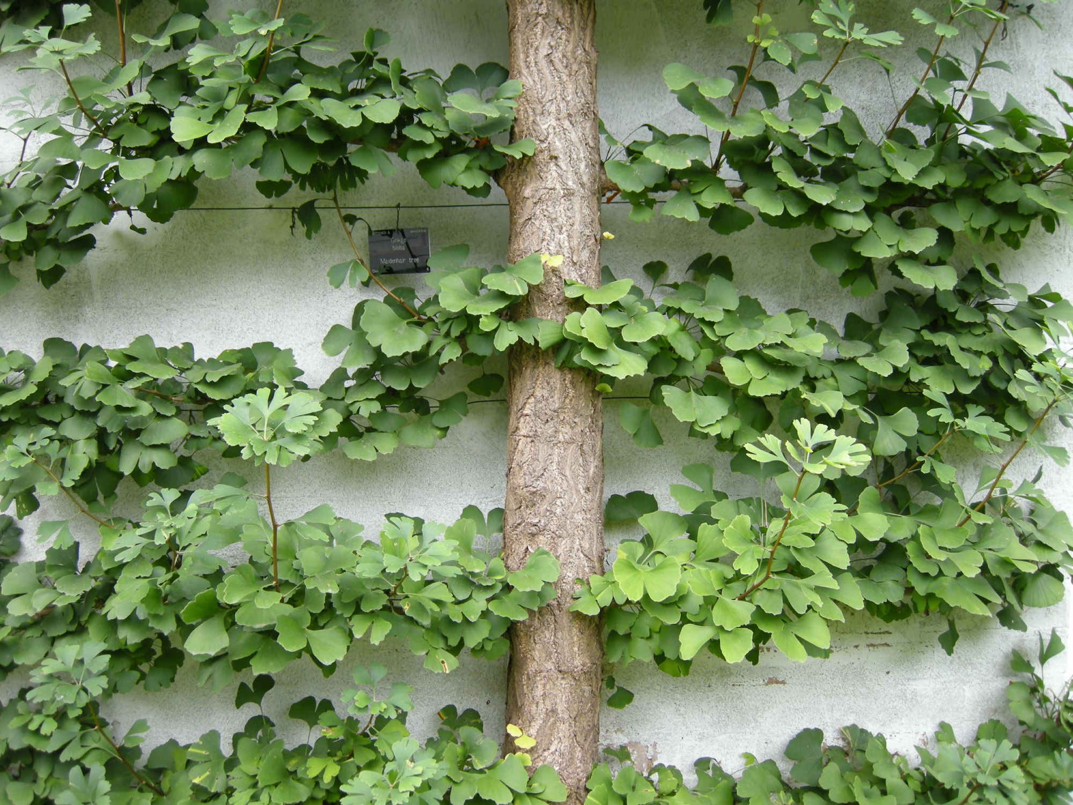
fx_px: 1085
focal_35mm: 35
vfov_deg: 40.7
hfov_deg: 52.6
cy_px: 402
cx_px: 536
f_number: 2.7
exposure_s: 1/61
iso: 64
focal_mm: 7.5
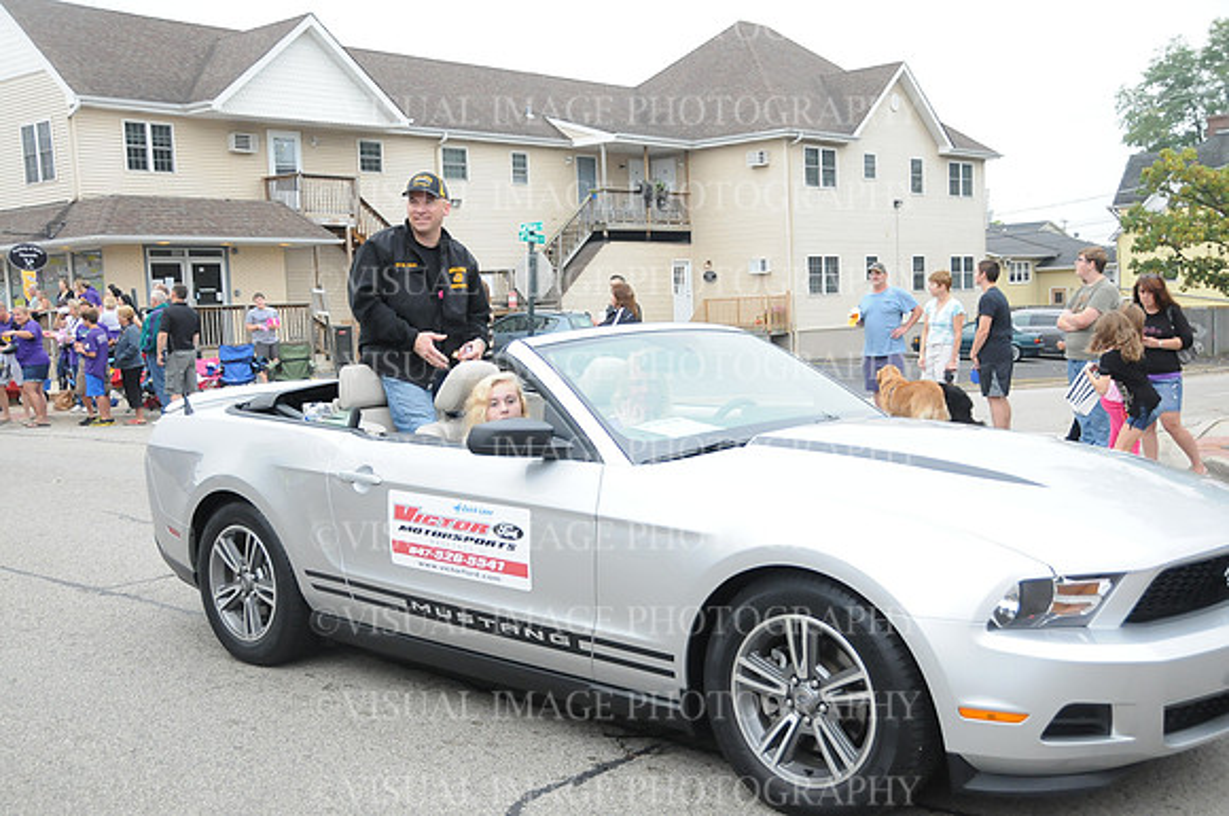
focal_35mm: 39
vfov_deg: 34.1
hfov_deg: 49.6
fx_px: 1330
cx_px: 614
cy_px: 408
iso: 1250
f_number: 4
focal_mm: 26
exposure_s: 1/640
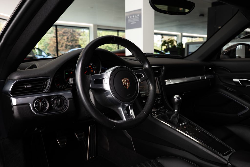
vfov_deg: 41.6
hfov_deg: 59.3
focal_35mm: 32
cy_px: 83
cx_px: 128
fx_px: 219
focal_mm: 28
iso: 160
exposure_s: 1/50
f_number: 5
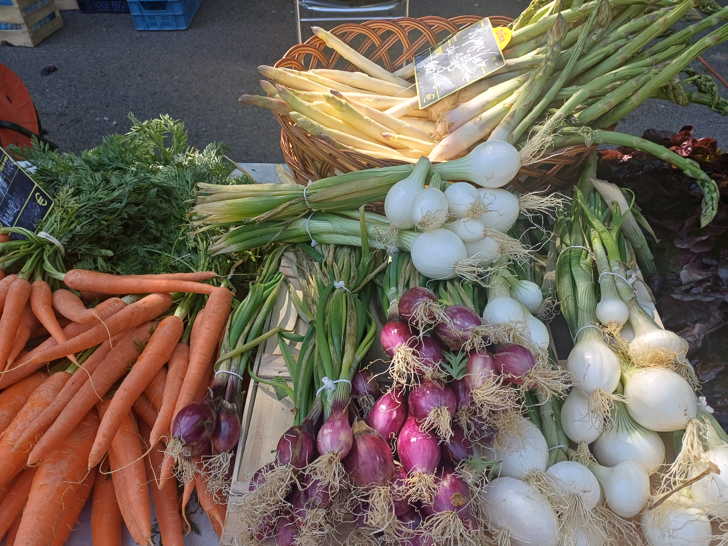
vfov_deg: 54.9
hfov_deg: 69.4
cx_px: 364
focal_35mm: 25
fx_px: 526
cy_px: 273
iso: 50
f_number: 1.8
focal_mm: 4.65
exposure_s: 1/187
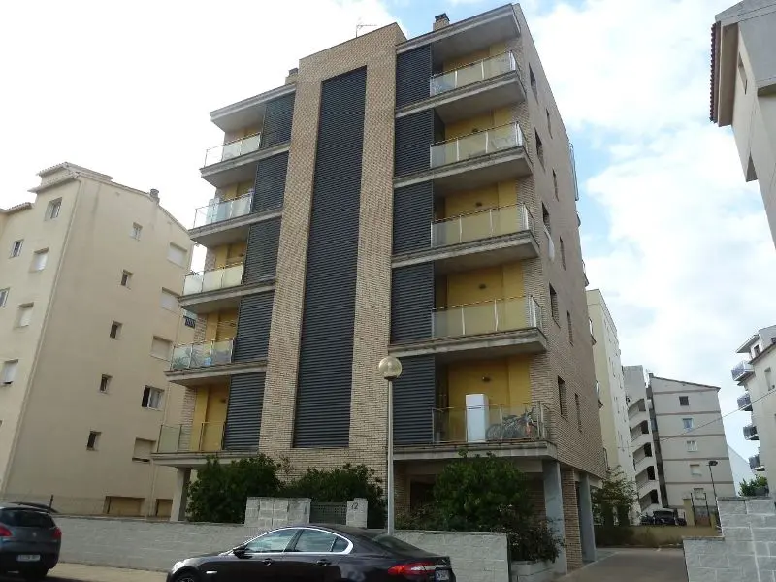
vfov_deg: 54.9
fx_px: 560
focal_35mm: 25
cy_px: 291
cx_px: 388
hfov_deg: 69.4
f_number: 4
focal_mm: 4.1
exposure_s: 1/250
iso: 80
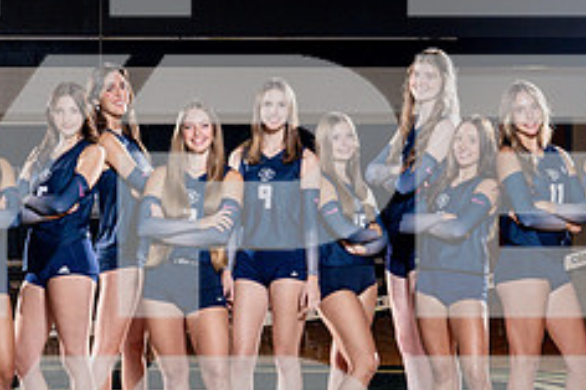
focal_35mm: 122
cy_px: 214
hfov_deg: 16.6
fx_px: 1984
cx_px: 69
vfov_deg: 11.2
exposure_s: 1/250
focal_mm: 42
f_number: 11
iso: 400
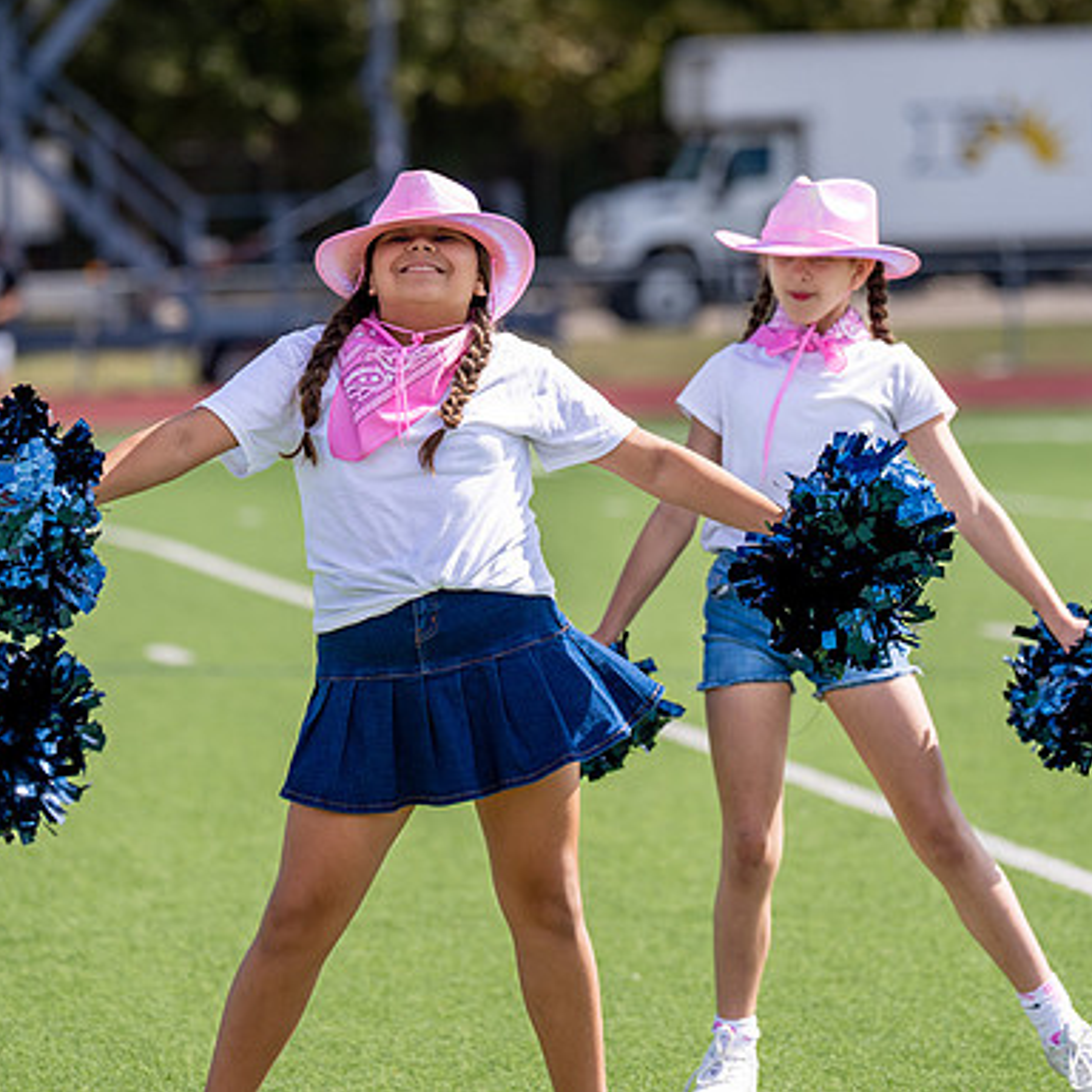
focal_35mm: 211
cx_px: 434
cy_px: 438
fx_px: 7531
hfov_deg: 8.3
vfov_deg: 8.3
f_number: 2.8
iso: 250
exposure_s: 1/4000
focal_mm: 133
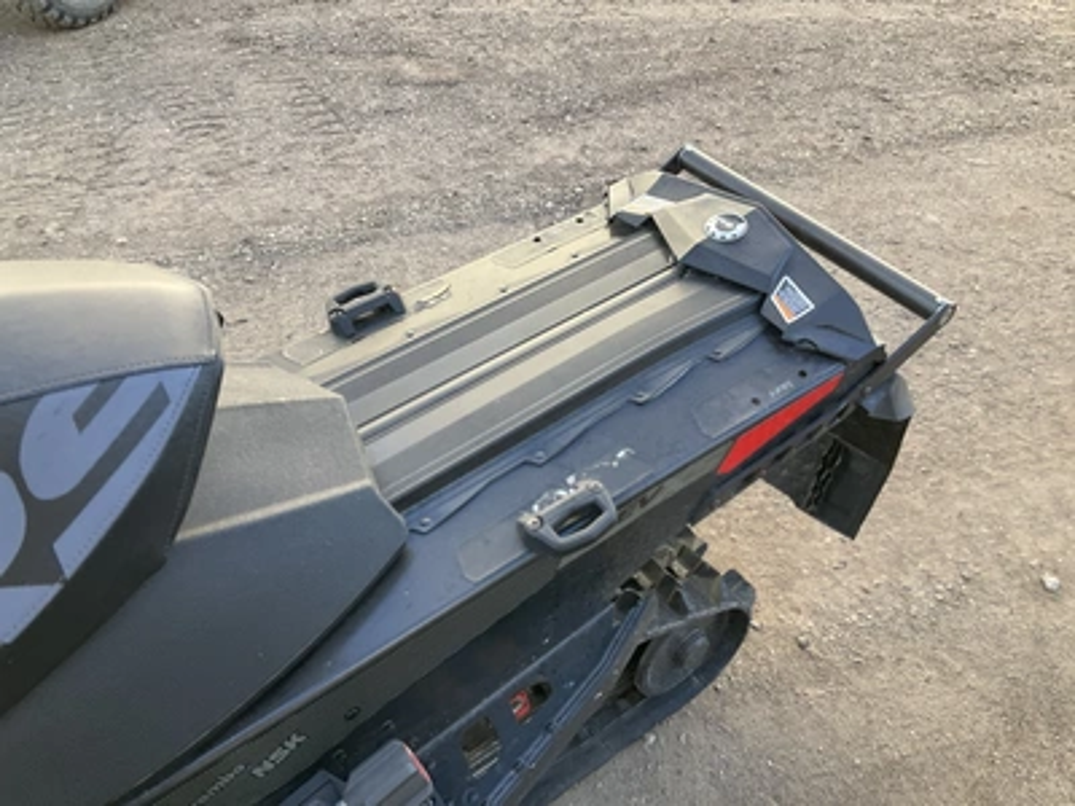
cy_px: 403
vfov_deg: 48.2
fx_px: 901
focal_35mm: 29
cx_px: 538
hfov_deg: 61.7
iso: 16
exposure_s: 1/137
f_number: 1.8
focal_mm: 3
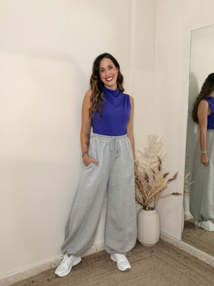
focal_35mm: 30
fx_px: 247
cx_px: 107
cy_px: 143
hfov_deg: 46.8
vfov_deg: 60.0
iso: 160
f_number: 1.9
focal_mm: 2.71
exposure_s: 1/60
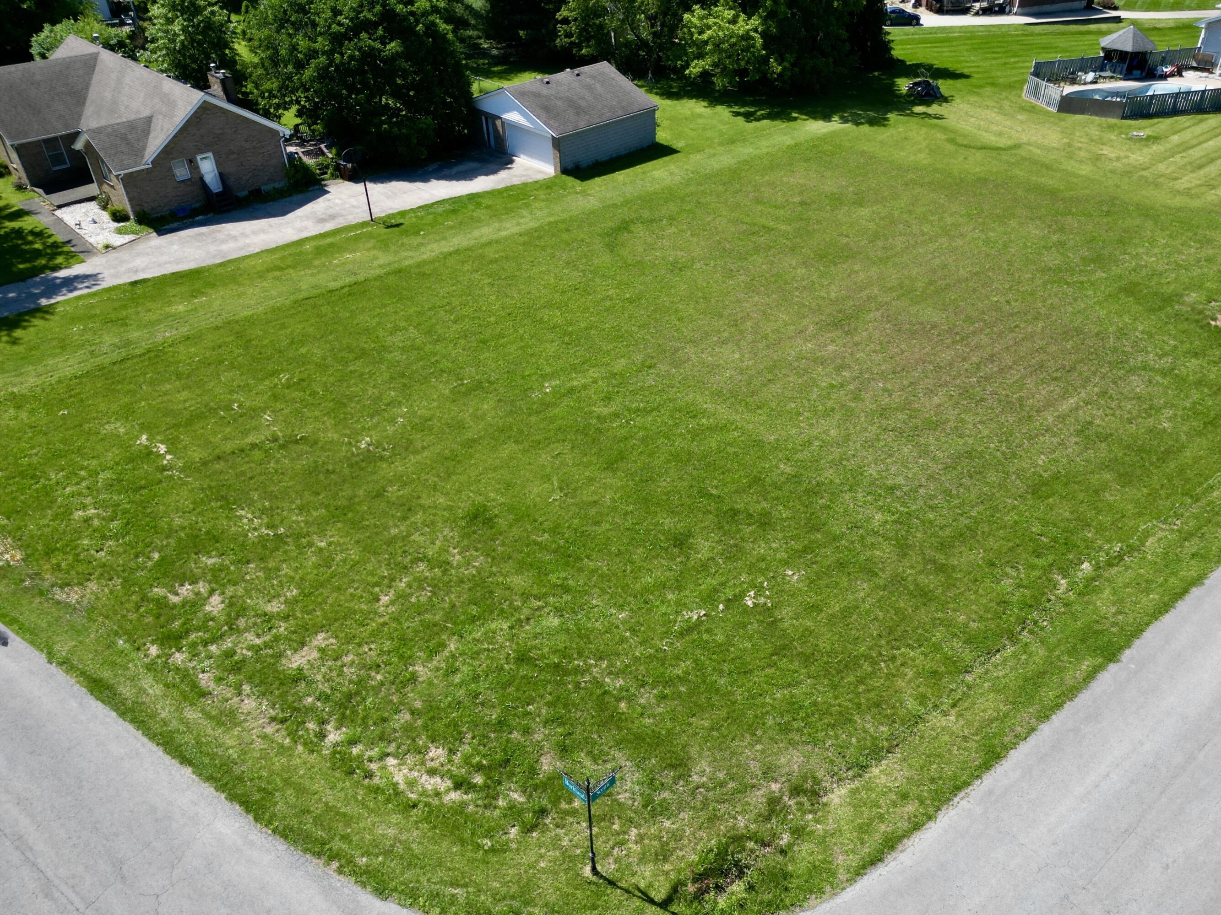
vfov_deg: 51.3
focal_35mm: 27
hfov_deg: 65.2
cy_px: 474
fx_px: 952
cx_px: 661
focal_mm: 6.72
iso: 100
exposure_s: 1/2000
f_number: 1.7
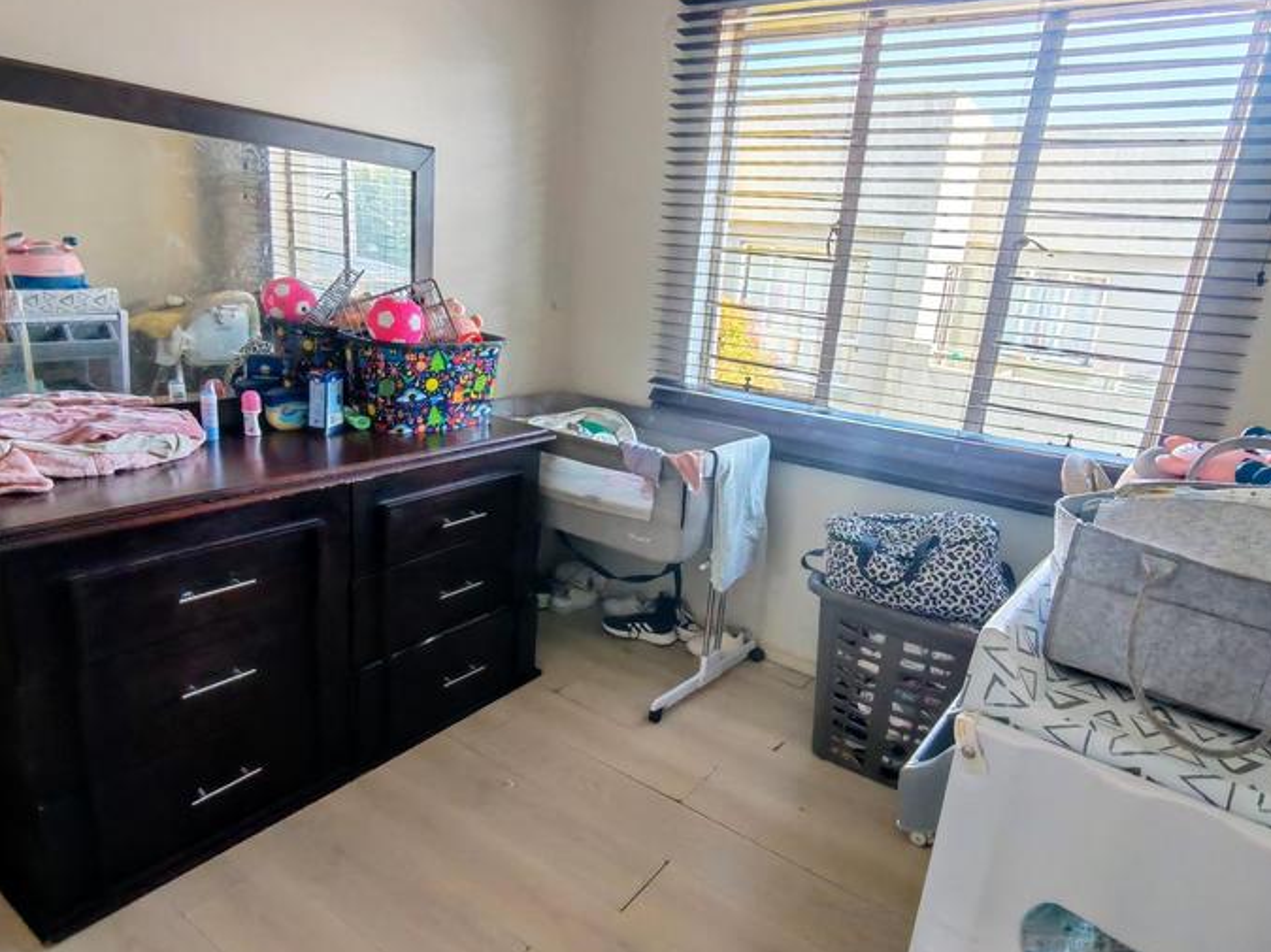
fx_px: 697
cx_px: 662
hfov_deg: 84.6
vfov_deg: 68.6
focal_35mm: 19
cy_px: 481
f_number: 2.2
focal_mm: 1.96
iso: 139
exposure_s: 1/50
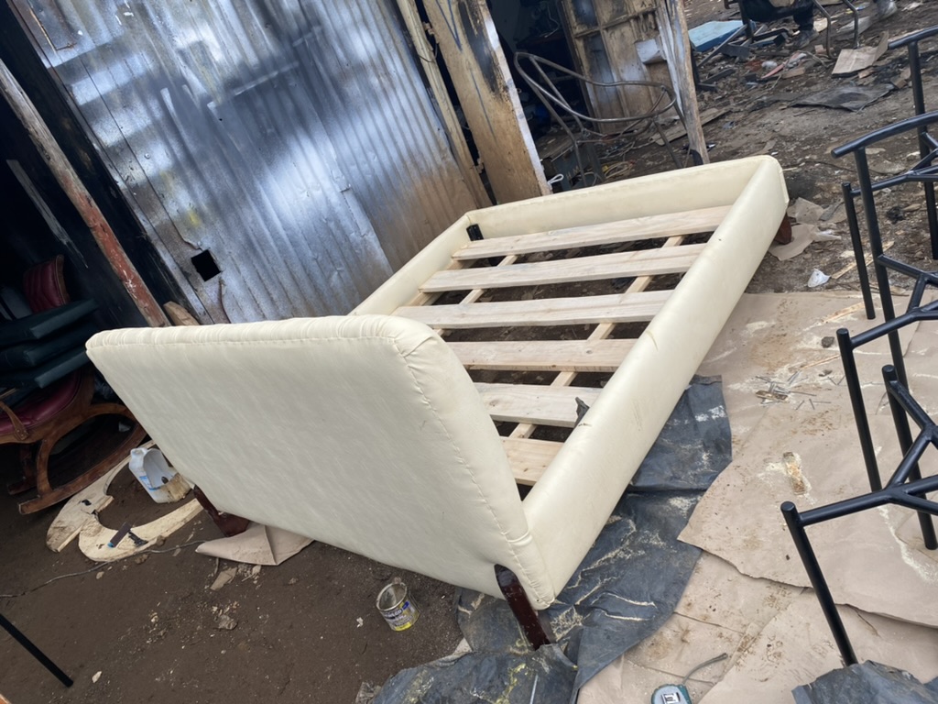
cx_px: 469
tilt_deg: -24.9
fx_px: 705
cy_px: 352
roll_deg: +26.5
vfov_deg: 53.1
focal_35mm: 26
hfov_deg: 67.3
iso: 32
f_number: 1.8
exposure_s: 1/122
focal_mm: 4.25
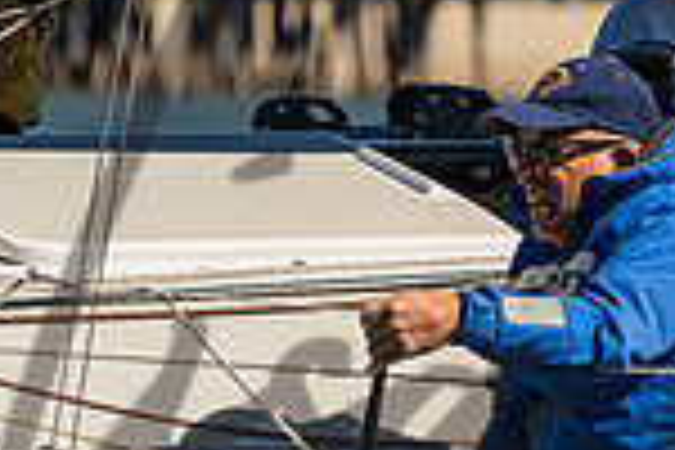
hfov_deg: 1.8
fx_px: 21692
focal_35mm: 1157
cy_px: 335
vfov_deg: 1.2
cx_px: 999
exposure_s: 1/1600
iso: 400
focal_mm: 300
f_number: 9
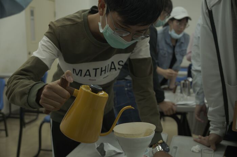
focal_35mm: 45
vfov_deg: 29.8
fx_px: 296
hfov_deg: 43.6
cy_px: 78
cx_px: 118
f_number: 4.5
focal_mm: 30
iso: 100
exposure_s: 1/30
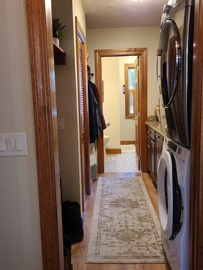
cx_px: 102
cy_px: 135
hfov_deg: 53.1
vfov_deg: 67.3
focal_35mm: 26
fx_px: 203
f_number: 1.8
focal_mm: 5.4
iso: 200
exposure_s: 1/60
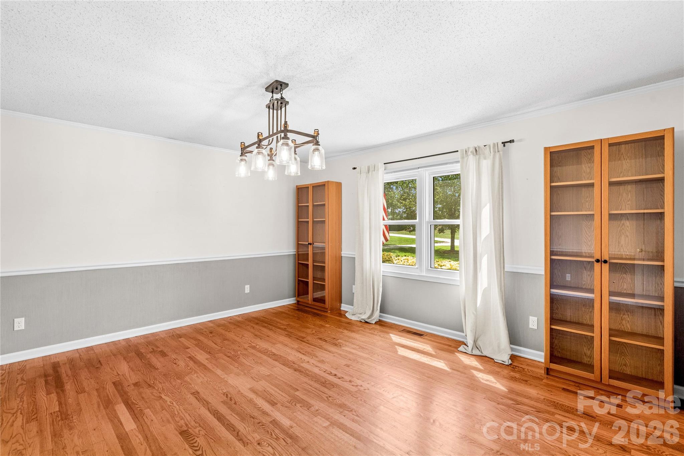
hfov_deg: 96.7
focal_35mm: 16
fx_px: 304
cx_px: 342
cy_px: 228
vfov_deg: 73.7
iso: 100
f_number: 8
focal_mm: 16
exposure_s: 1/5
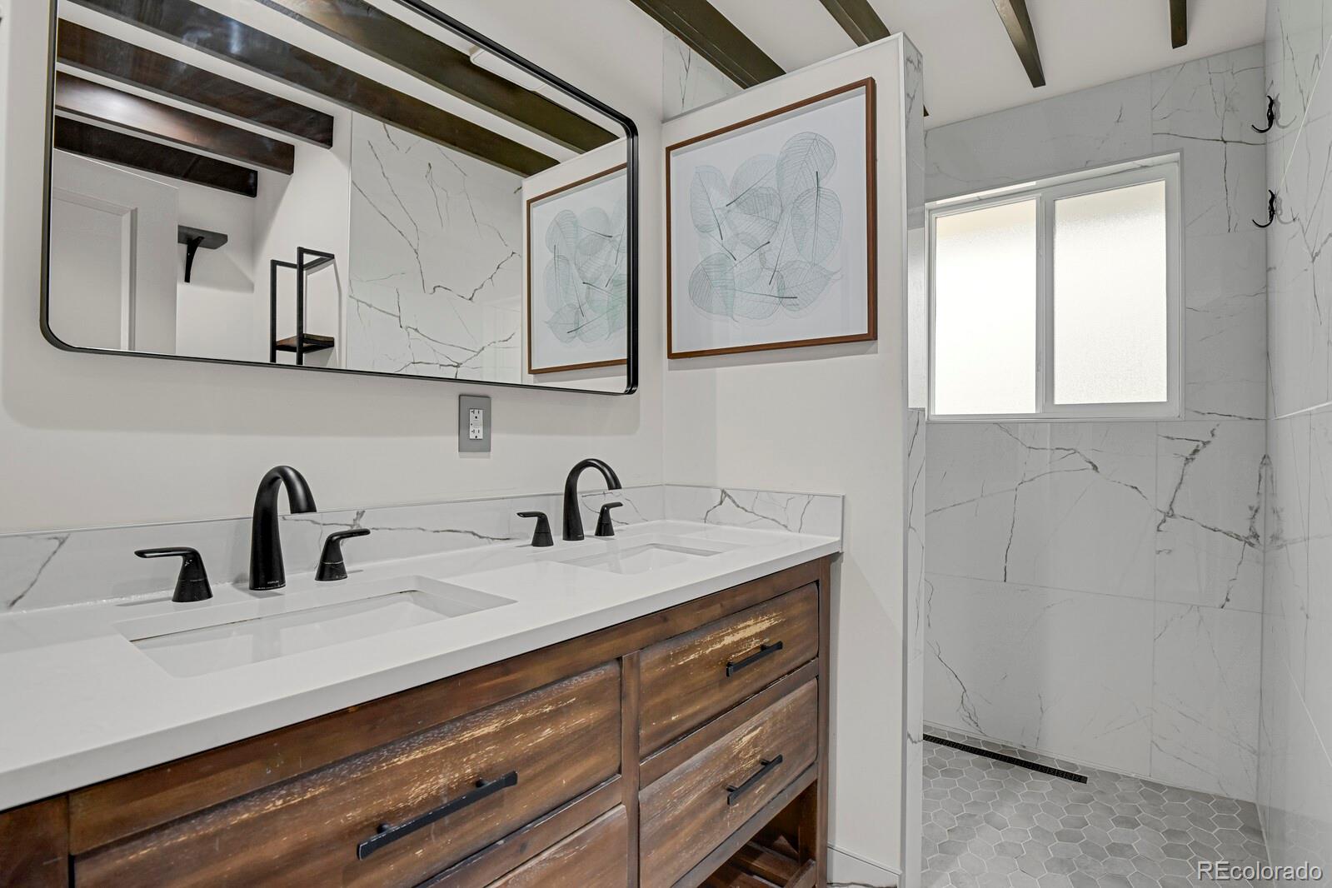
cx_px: 666
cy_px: 444
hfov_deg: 93.3
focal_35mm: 17
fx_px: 629
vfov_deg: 70.4
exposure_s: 1/20
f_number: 8
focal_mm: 17
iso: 10000
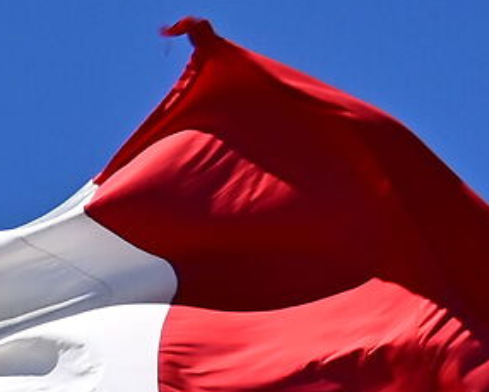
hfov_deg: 3.2
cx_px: -922
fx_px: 8556
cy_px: 870
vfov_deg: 2.6
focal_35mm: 591
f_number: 11
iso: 140
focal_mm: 50
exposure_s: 1/250
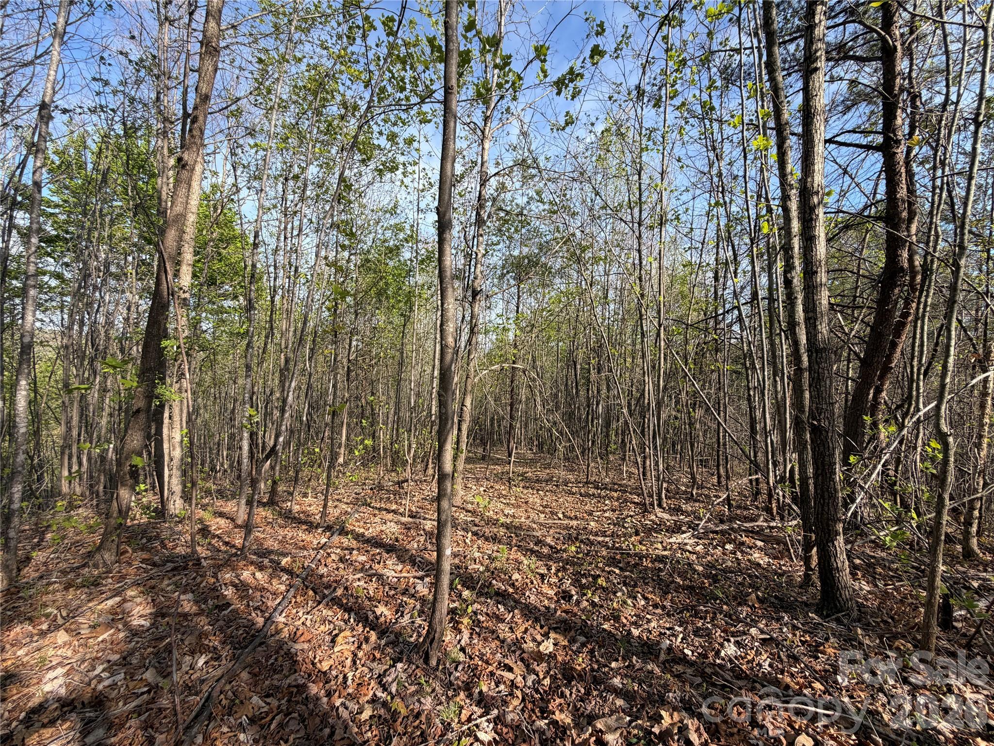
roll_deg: -0.9
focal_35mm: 14
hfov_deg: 102.1
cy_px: 373
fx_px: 402
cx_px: 497
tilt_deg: -3.3
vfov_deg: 85.7
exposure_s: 1/472
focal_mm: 2.22
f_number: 2.2
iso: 64
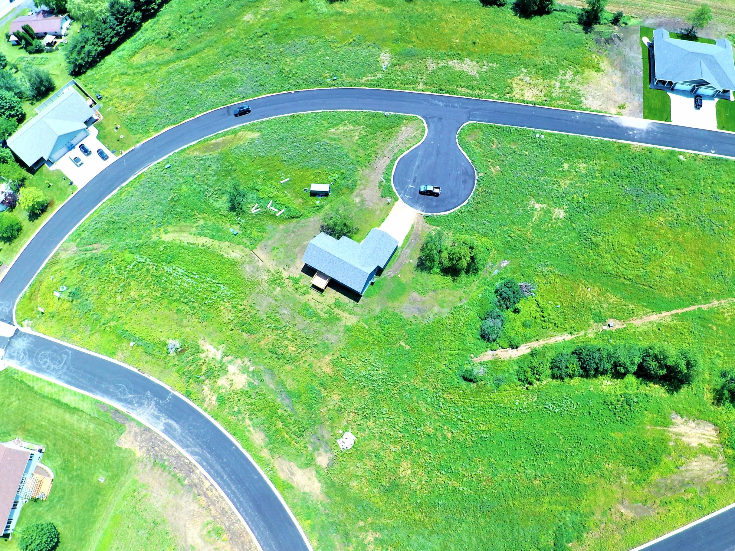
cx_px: 446
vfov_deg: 63.4
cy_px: 292
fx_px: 446
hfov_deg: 78.0
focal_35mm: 21
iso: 105
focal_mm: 3.15
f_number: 2.8
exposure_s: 1/30
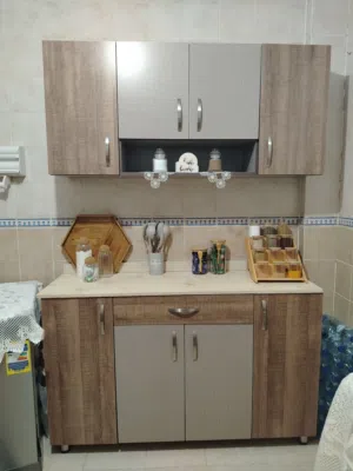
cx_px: 176
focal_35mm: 24
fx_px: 326
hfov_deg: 56.8
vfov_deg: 71.6
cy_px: 236
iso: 1628
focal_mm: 5.25
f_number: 1.75
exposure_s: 1/24
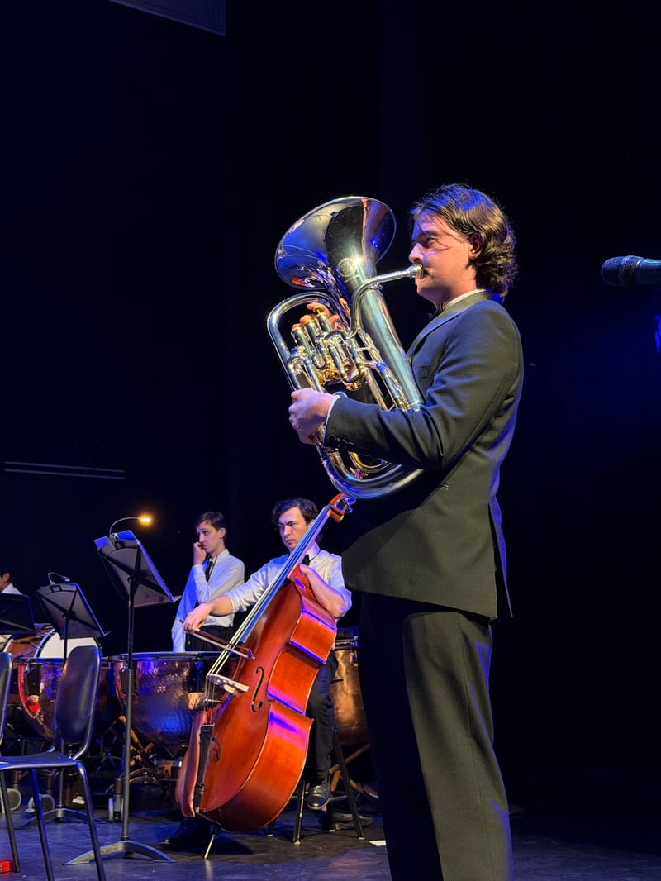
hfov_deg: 30.3
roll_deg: -0.2
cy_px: 440
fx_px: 1222
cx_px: 330
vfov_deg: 39.6
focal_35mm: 48
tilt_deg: +11.3
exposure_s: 1/45
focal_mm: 6.76
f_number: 1.78
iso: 250
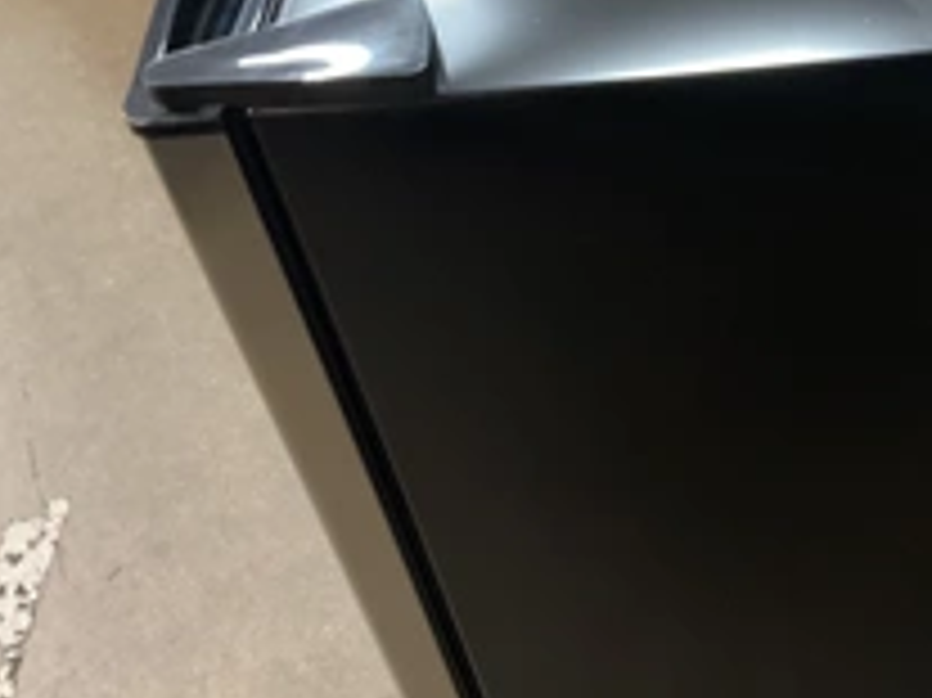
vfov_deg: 26.0
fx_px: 1507
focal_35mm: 56
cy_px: 437
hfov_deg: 33.3
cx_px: 756
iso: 320
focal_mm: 3
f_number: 1.8
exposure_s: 1/30
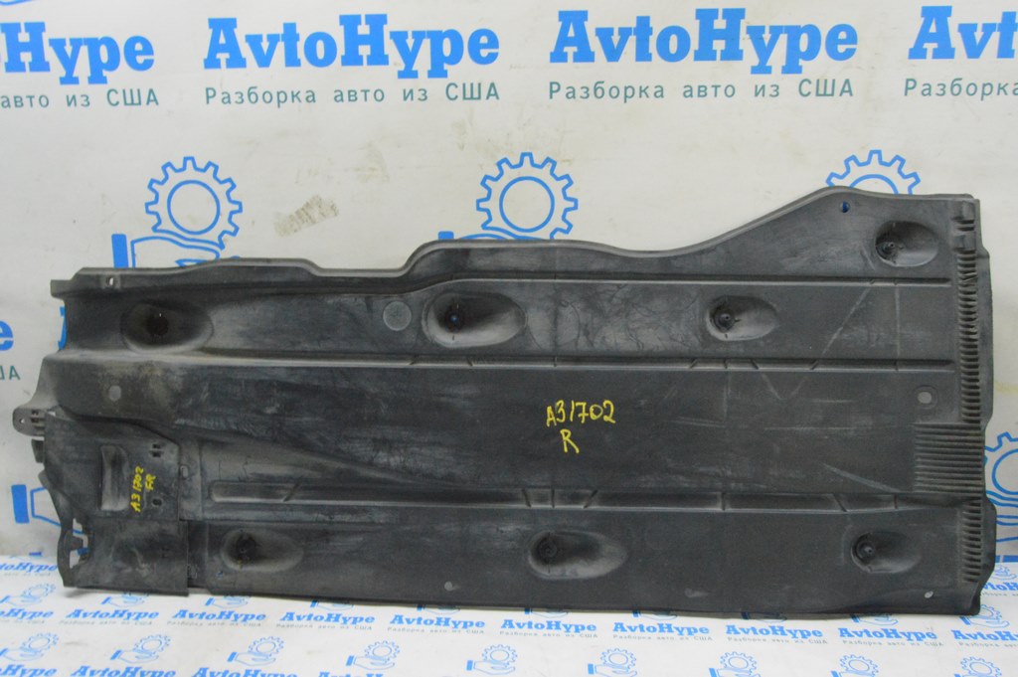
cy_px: 338
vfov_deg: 47.9
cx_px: 509
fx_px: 763
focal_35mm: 27
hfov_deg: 67.4
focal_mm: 18
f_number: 20
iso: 6400
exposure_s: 1/15
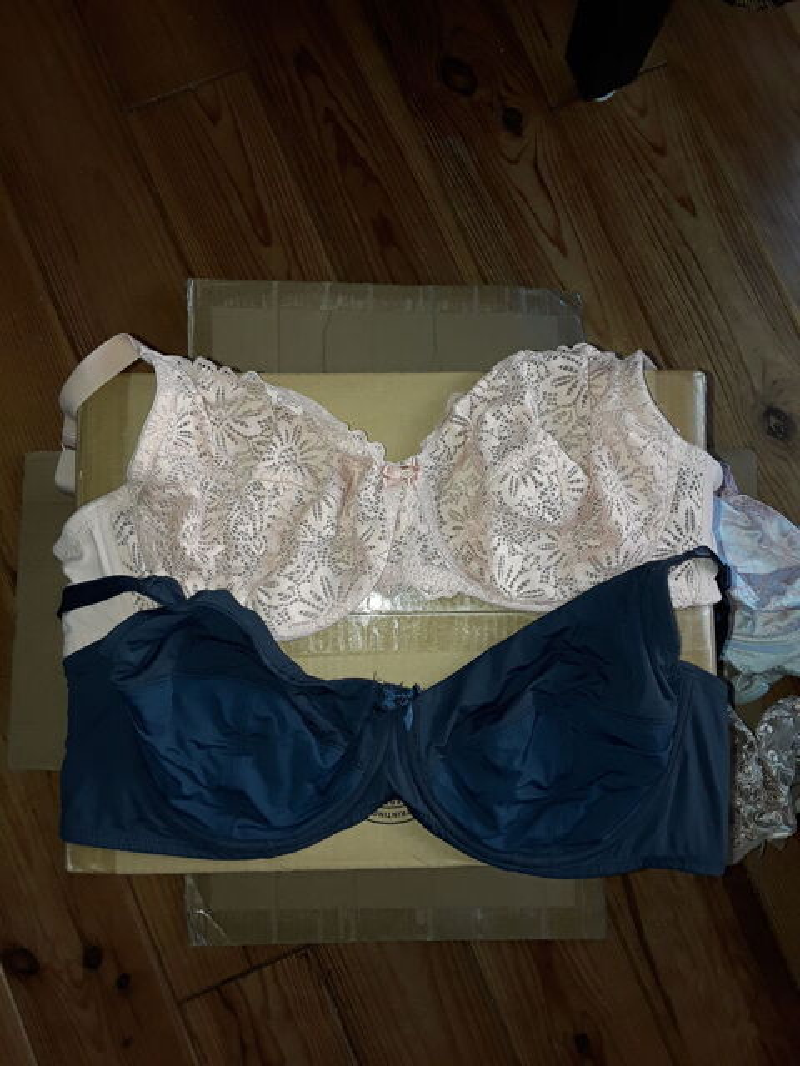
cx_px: 400
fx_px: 832
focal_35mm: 27
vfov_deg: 65.3
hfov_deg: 51.4
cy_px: 533
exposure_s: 1/33
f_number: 1.9
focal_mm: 2.91
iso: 50
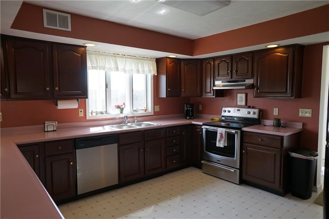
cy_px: 110
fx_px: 219
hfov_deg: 73.8
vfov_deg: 53.1
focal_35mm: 24
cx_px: 164
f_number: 4
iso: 250
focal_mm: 16
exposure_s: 1/160
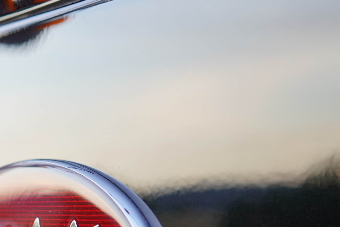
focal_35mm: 130
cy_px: 186
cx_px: -96
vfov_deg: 10.5
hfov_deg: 15.1
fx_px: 1228
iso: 500
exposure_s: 1/80
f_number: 4
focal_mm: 30
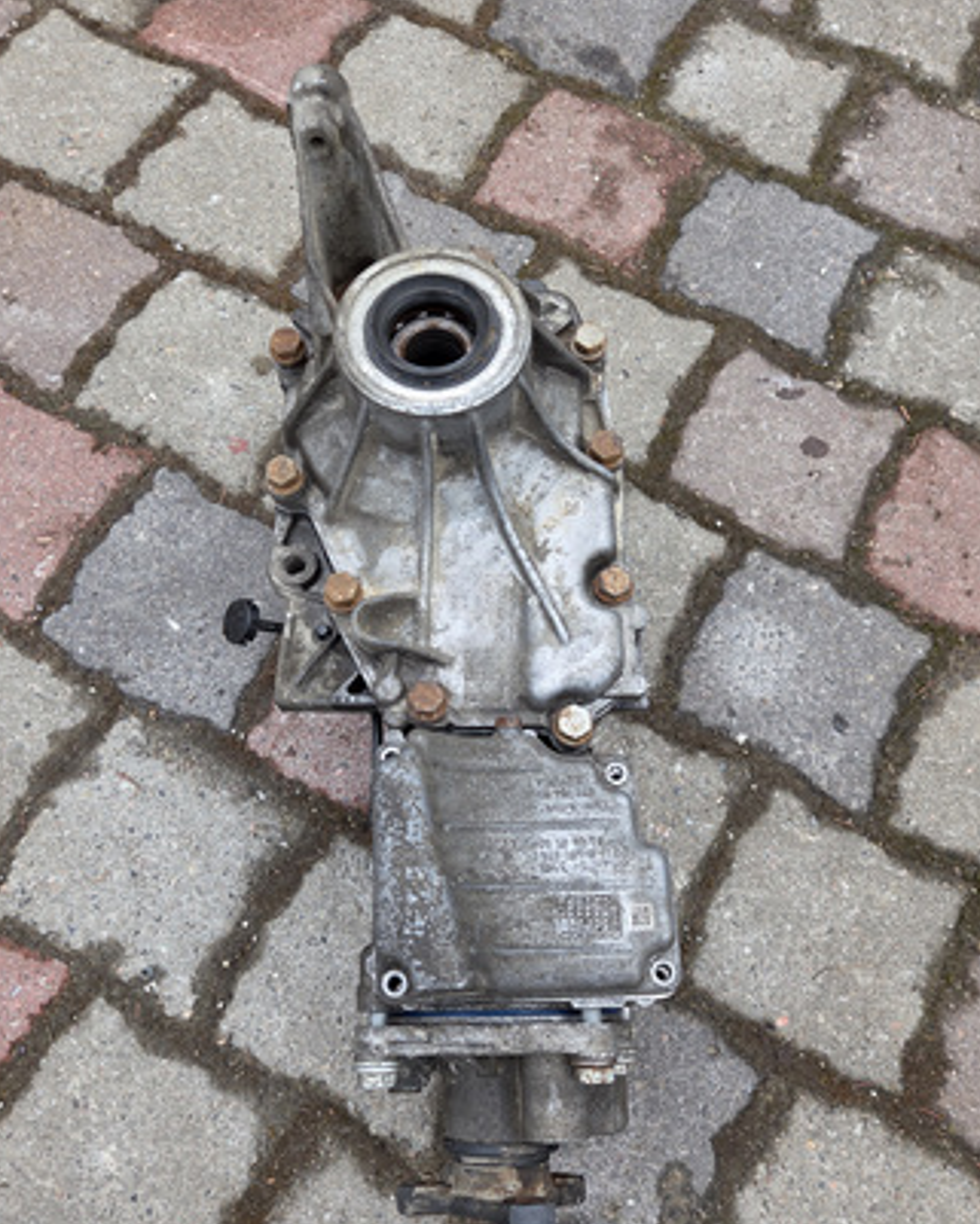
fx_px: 1015
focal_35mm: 28
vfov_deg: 62.1
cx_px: 481
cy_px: 656
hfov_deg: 51.5
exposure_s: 1/684
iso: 80
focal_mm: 5.4
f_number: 1.8
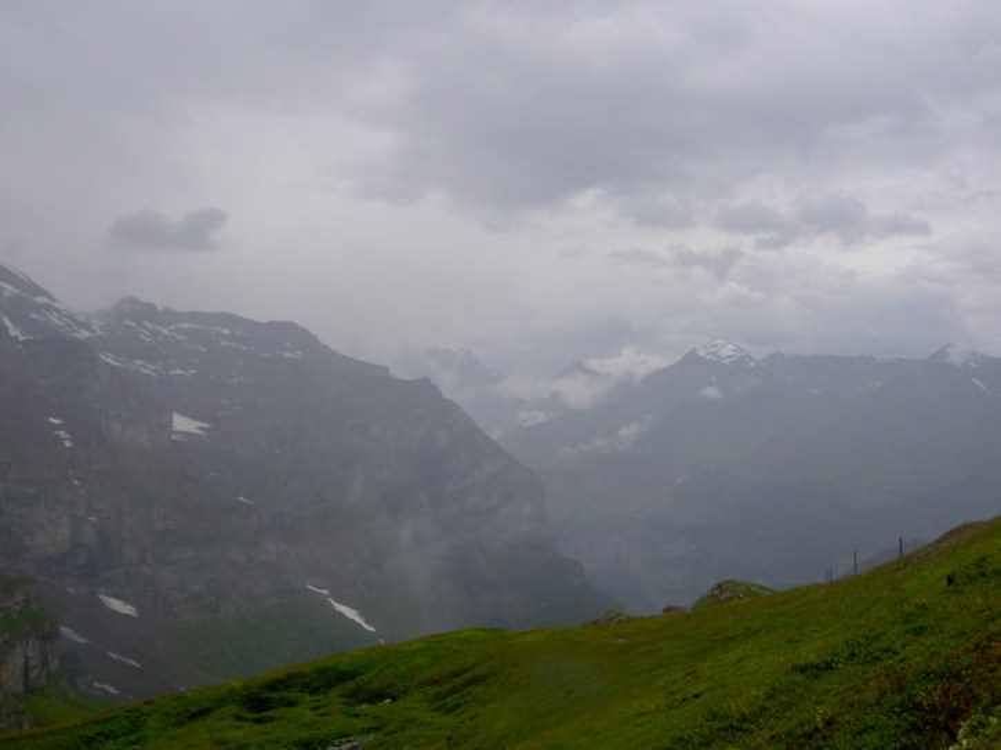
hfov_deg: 54.0
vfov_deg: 41.8
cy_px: 375
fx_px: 983
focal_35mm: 34
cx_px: 500
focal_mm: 5.6
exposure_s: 1/500
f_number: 4.7
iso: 50
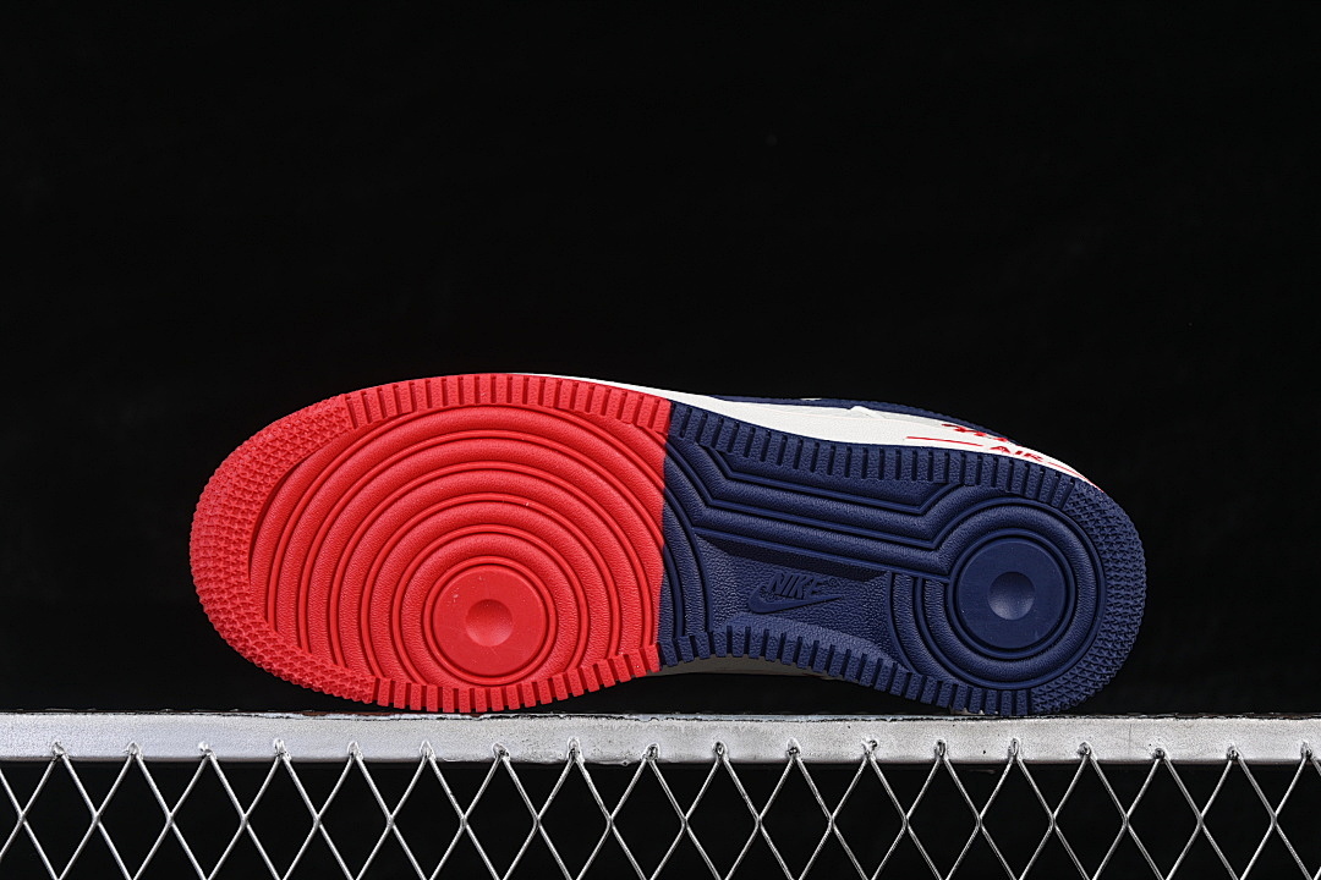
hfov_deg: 27.0
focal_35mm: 75
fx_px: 2752
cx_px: 660
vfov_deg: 18.2
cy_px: 440
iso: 160
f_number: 7.1
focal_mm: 50
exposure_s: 1/80
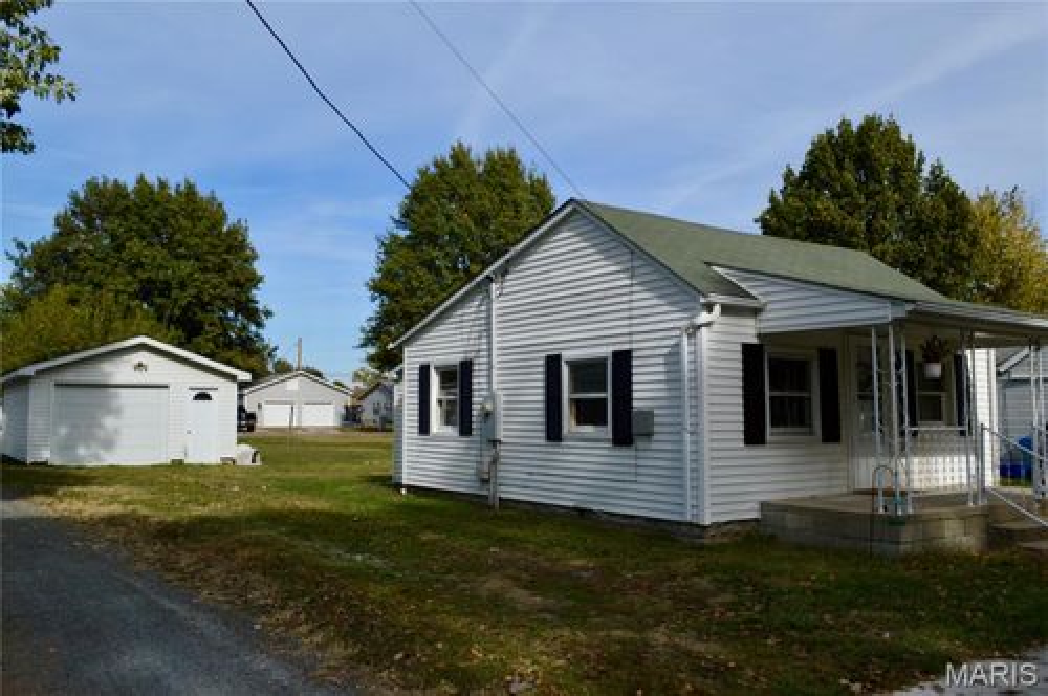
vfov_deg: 43.5
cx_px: 524
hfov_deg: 62.0
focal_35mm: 30
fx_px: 872
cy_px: 348
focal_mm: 20
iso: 100
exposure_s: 1/320
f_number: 9
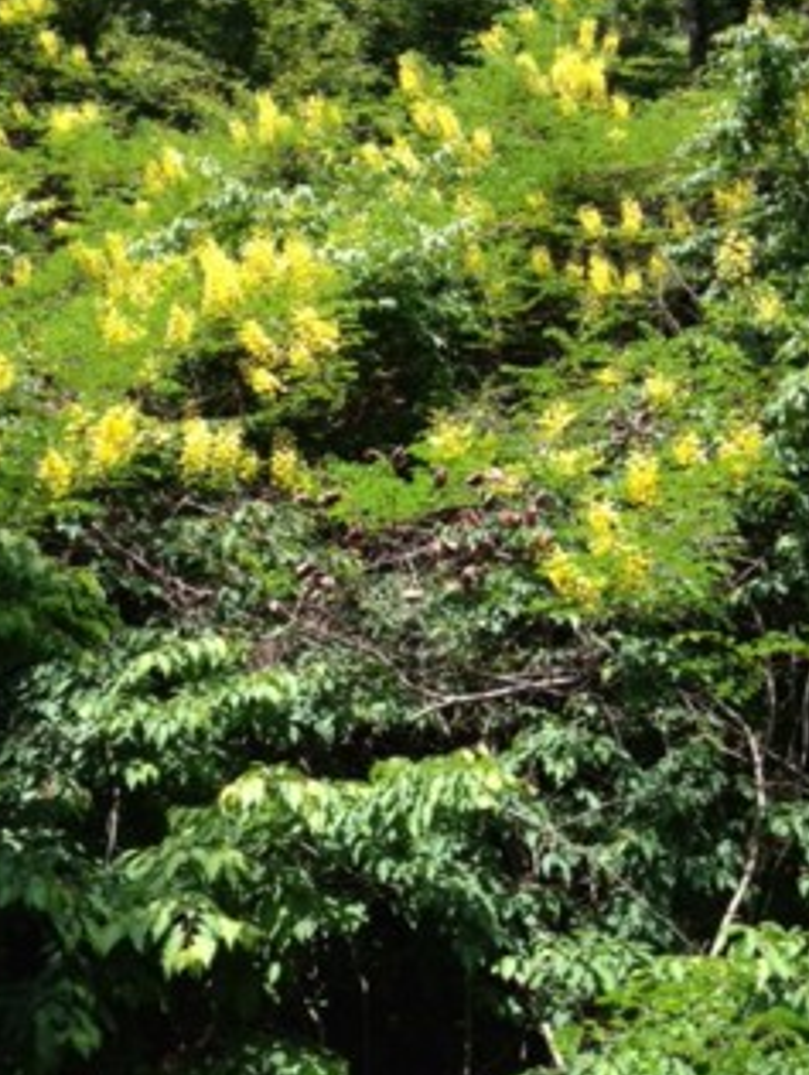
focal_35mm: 50
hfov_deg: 29.2
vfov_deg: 37.6
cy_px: 341
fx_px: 1555
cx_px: 413
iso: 50
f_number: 2.4
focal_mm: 4.28
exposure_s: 1/464
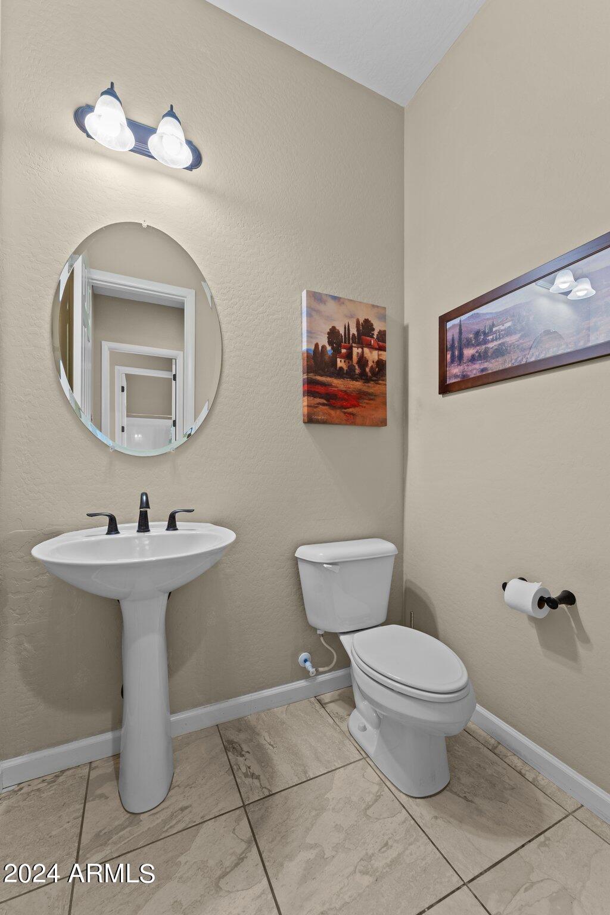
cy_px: 458
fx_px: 356
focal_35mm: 14
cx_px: 305
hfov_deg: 81.2
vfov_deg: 104.3
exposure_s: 1/1.25
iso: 400
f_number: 8
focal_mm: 14
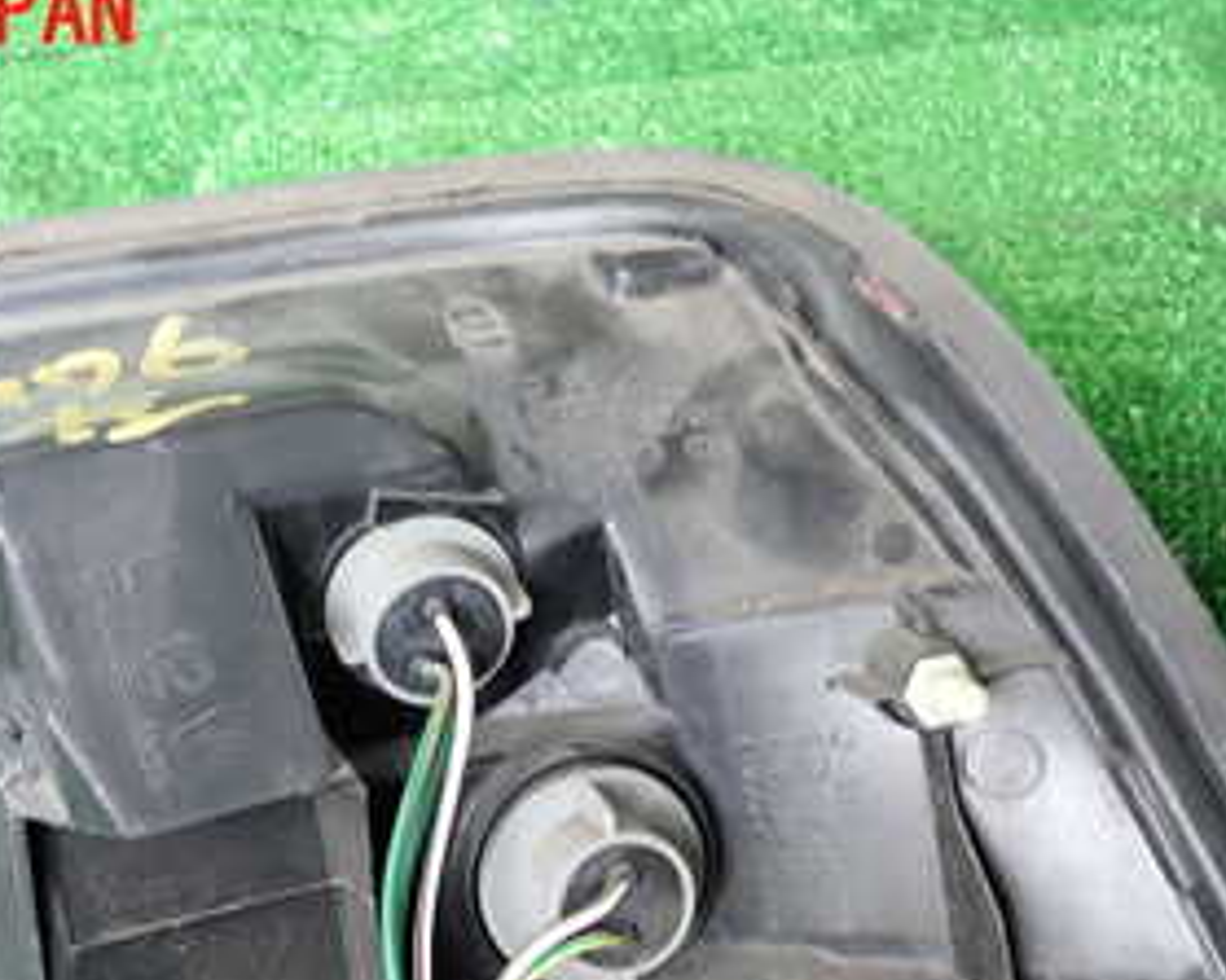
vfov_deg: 23.3
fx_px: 2285
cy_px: 949
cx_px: 655
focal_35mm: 63
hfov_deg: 30.0
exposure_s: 1/50
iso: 200
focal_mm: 5.4
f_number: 2.3
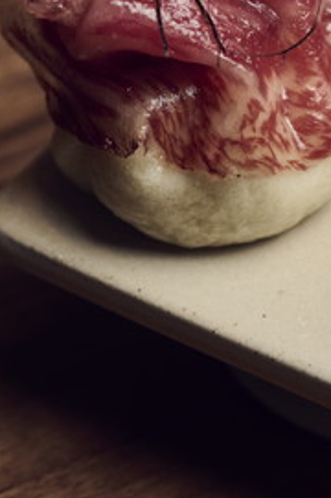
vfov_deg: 7.0
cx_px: 241
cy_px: -108
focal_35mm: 291
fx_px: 4023
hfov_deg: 4.7
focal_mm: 105
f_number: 5.6
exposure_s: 1/160
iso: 640
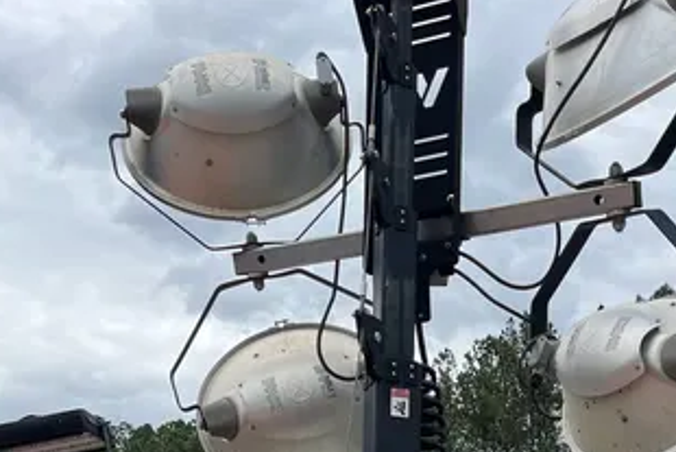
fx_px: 1202
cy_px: 761
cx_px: 438
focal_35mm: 64
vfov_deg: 17.9
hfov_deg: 31.2
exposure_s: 1/2137
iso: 50
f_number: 1.6
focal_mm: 5.1
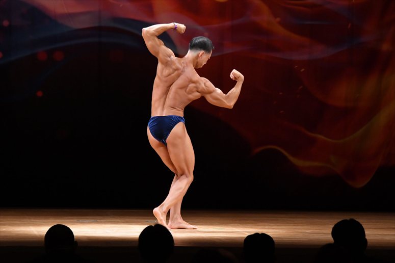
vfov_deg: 6.1
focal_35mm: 225
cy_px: 132
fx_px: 2468
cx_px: 198
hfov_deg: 9.2
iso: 4000
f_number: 5.6
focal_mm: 150
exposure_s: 1/400
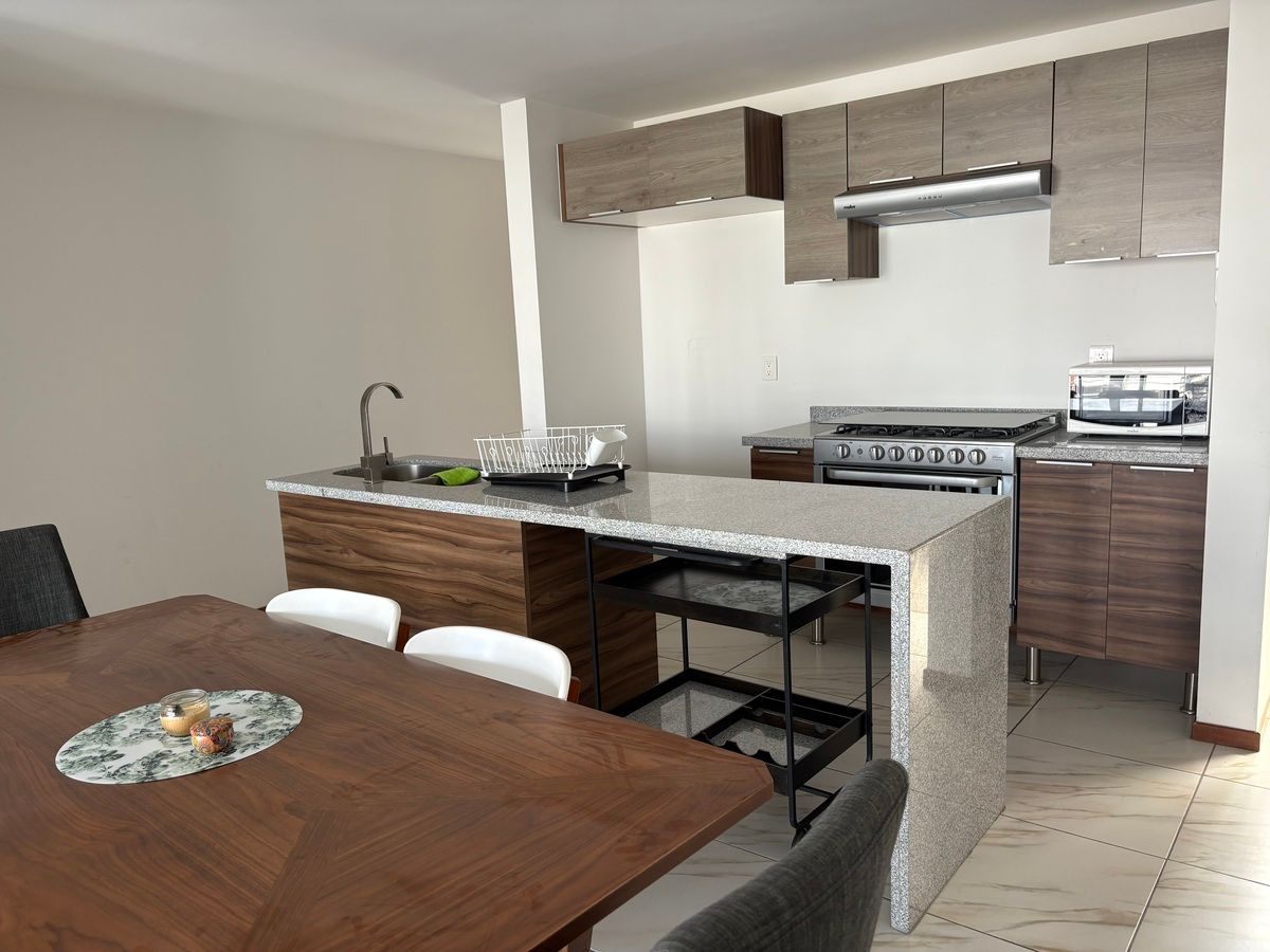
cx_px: 635
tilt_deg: -8.9
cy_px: 476
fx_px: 954
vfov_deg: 53.1
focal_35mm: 26
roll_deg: +3.1
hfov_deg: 67.3
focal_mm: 5.96
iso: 80
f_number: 1.6
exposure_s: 1/121
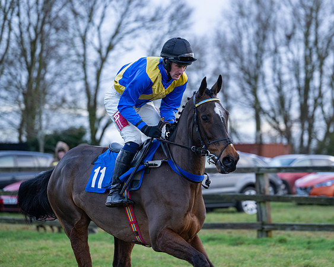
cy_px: 134
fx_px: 1836
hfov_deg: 10.4
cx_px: 173
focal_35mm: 186
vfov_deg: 8.3
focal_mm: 165
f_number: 4
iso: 800
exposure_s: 1/500
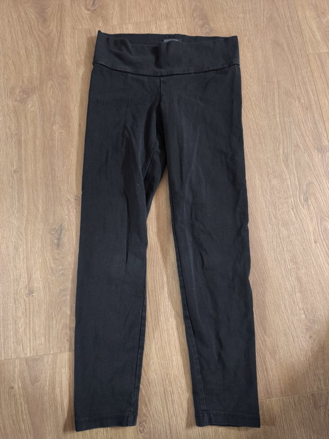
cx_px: 164
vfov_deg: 73.9
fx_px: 292
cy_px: 220
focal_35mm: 23
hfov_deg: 58.9
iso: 1600
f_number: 1.6
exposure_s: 1/25
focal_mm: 6.57
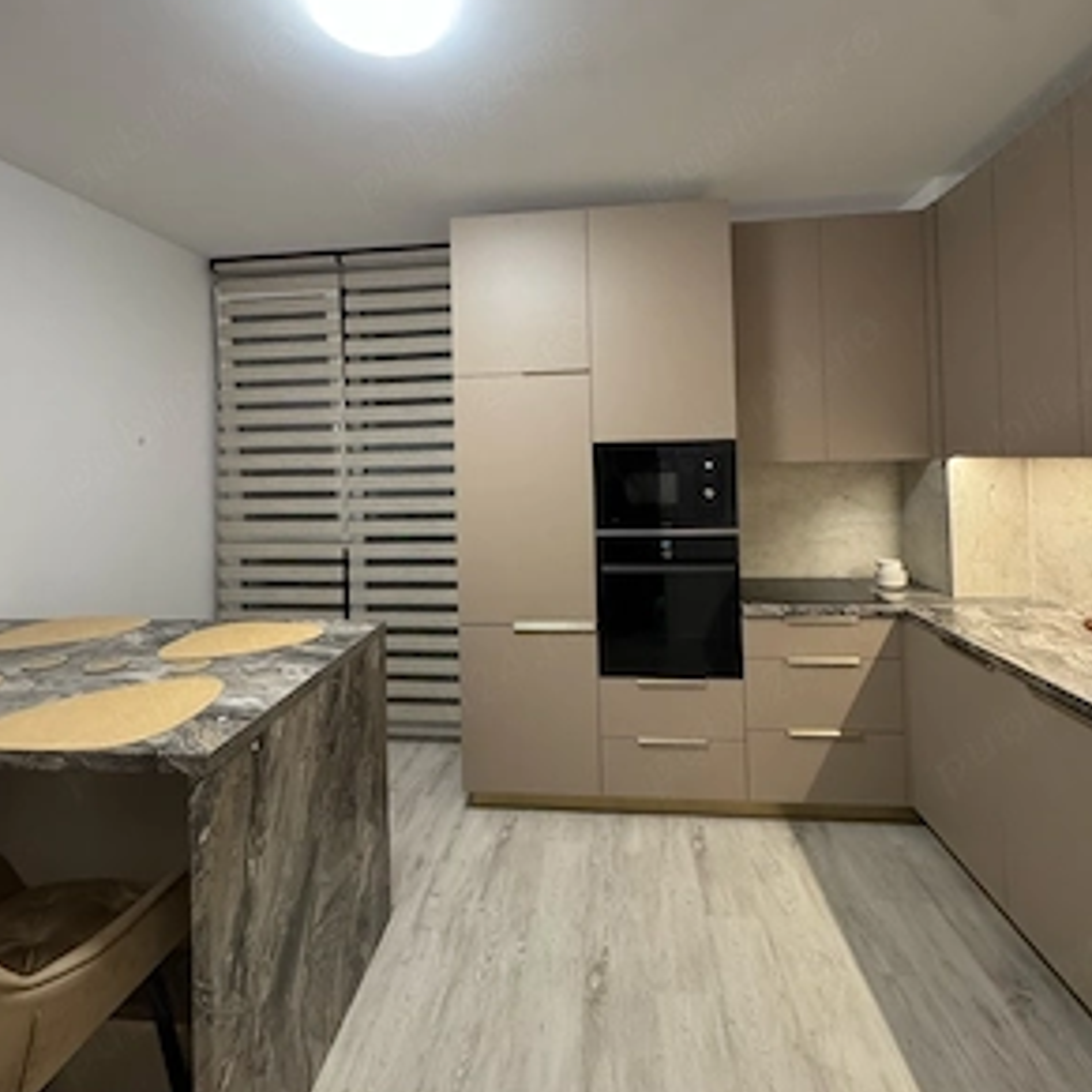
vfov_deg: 83.2
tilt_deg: +0.2
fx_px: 607
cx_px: 544
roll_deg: +0.6
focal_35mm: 17
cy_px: 450
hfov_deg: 84.0
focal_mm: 2.22
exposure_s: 1/50
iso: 320
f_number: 2.2
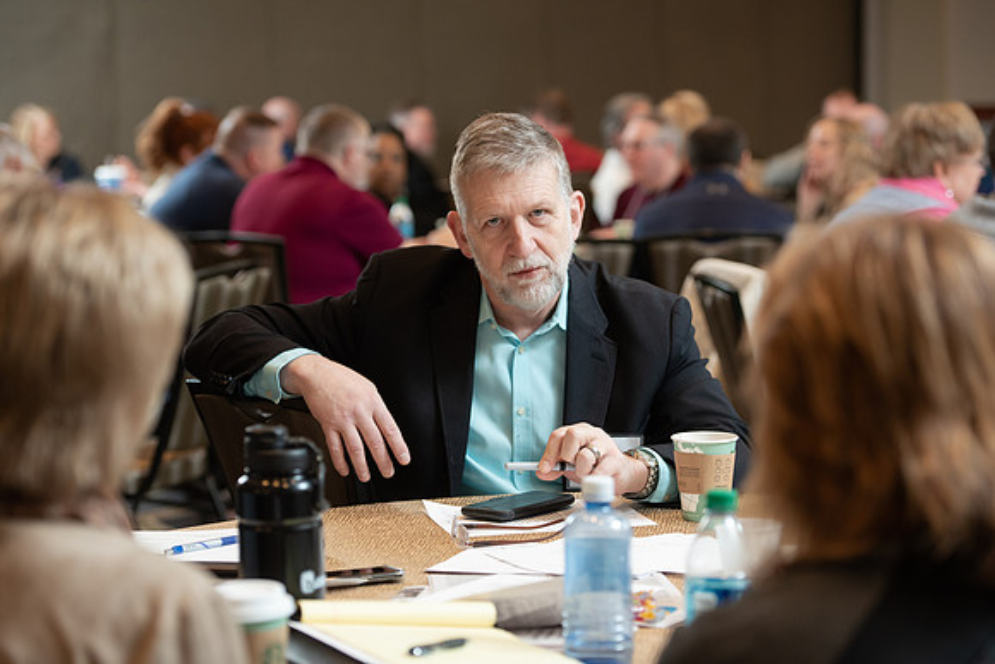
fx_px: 2626
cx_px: 498
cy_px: 332
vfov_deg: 14.4
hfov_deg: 21.5
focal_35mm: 95
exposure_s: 1/200
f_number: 4
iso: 1600
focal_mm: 95
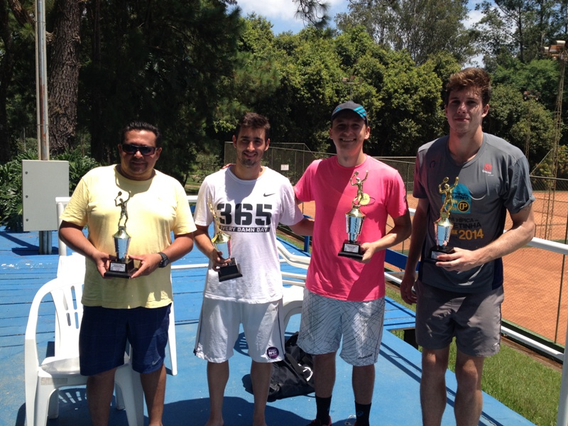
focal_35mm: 35
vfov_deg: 40.7
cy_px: 213
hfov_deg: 52.6
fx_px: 574
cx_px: 284
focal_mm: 4.28
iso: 50
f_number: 2.4
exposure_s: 1/1381
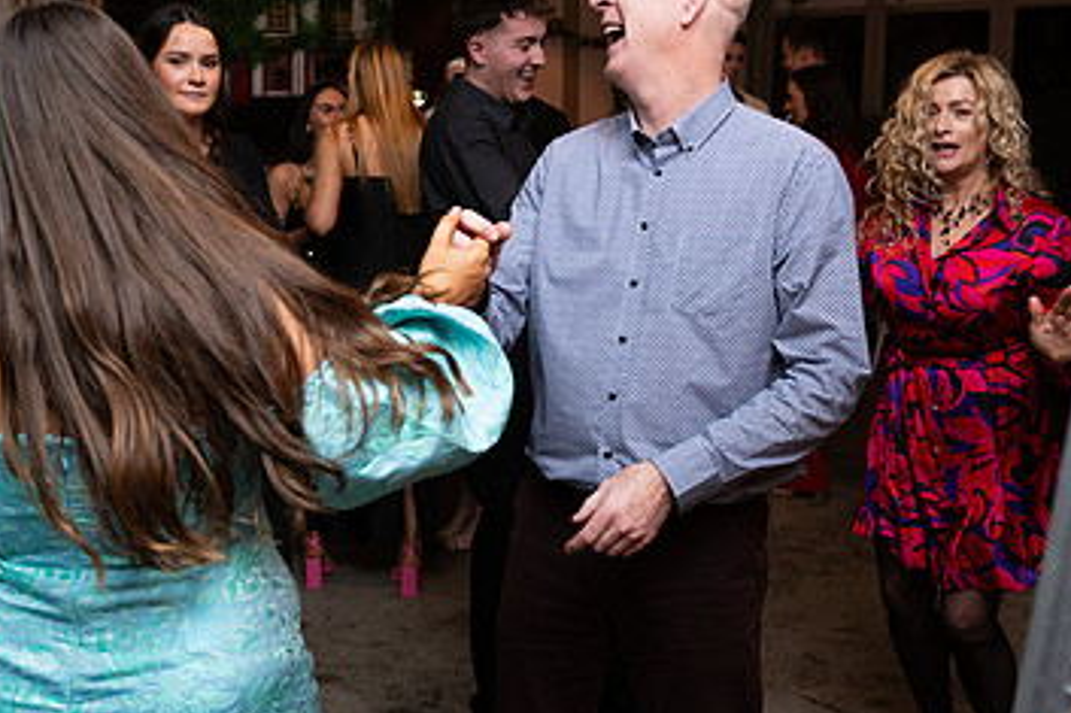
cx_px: 458
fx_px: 1368
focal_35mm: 46
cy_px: 341
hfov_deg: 42.7
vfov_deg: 29.2
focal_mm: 28
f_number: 3.5
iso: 800
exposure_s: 1/160
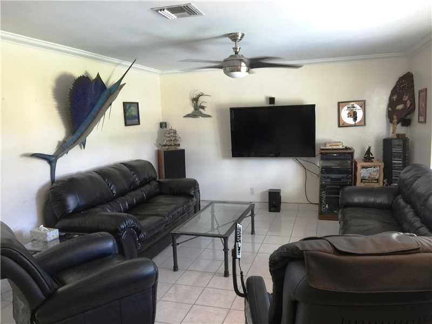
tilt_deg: -6.3
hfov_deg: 61.7
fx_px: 362
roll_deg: +1.2
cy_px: 162
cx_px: 216
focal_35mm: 29
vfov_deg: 48.2
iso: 80
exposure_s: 1/15
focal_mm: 4.15
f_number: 2.2
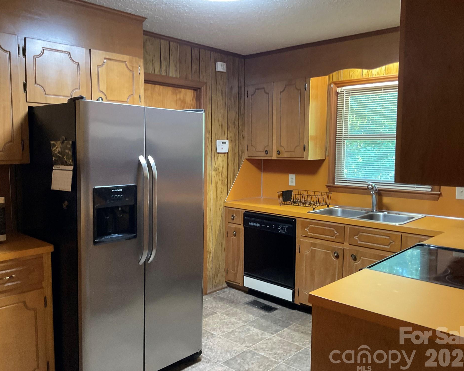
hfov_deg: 57.2
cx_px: 225
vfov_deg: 47.1
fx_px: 426
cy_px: 185
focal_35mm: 31
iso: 250
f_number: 1.8
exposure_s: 1/40
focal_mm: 3
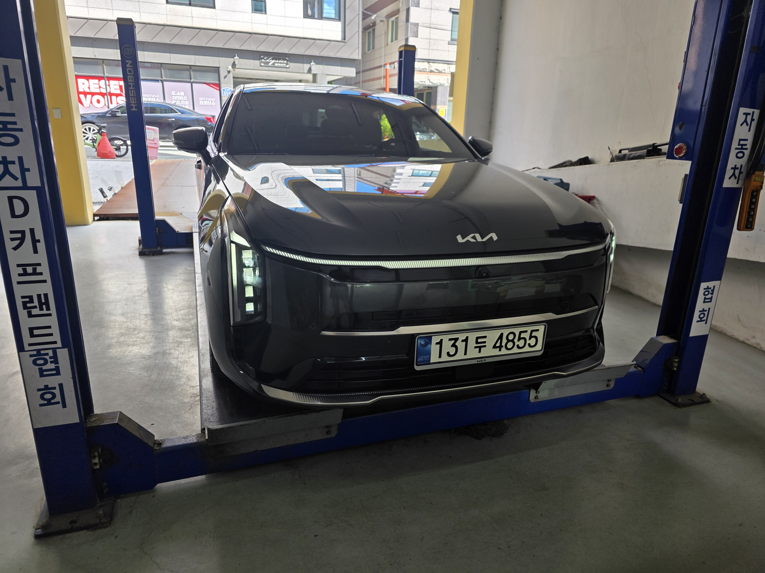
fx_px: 508
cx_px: 382
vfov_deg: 58.9
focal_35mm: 23
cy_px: 286
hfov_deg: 73.9
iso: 16
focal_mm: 6.3
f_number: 1.7
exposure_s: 1/120
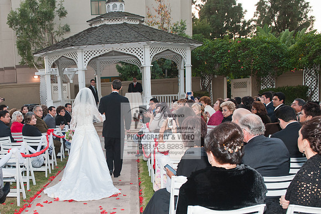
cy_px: 107
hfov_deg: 65.5
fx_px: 250
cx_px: 160
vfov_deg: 46.4
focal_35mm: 28
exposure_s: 1/125
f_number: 5.6
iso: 800
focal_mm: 28
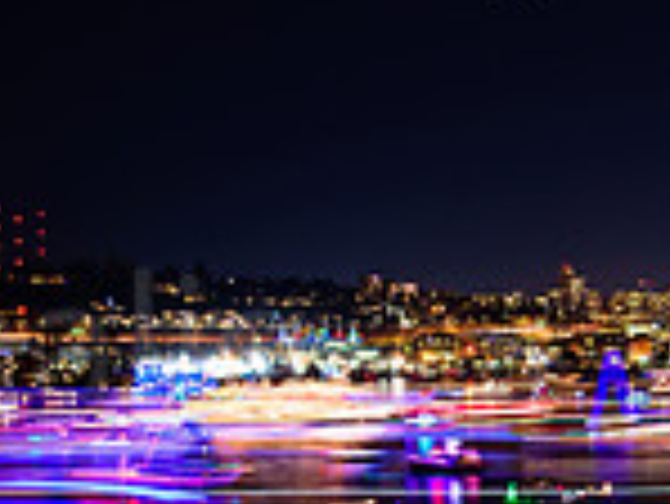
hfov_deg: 20.9
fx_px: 1743
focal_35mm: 90
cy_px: 416
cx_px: 706
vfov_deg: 16.3
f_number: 11
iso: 200
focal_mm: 24
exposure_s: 30
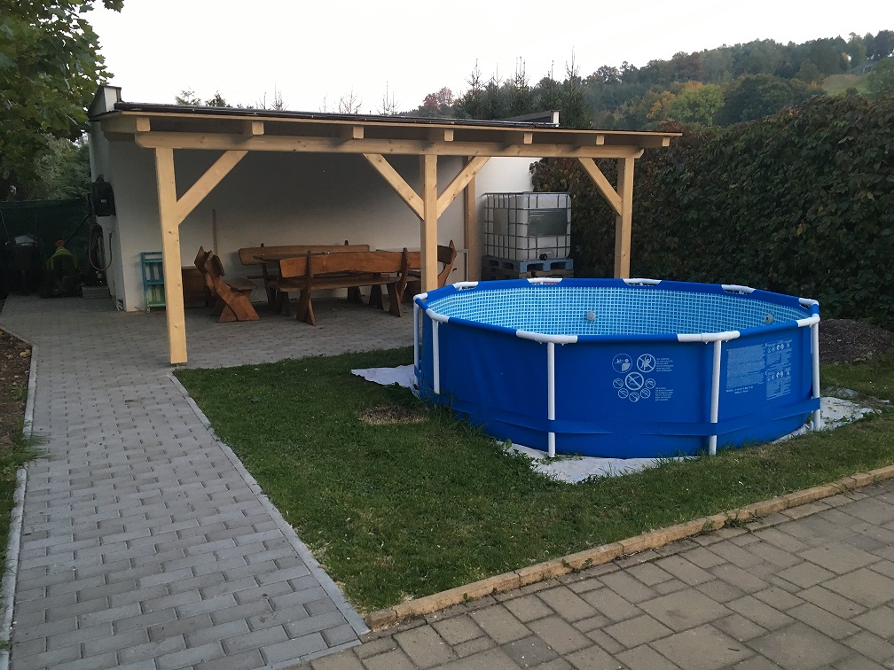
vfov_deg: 48.2
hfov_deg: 61.7
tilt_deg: -12.9
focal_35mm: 29
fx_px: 749
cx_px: 447
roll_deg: +0.7
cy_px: 335
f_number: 2.2
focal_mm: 4.15
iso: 100
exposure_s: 1/33
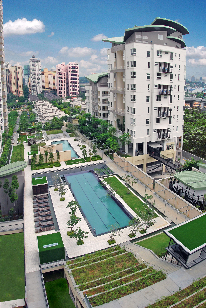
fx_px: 193
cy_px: 154
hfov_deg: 56.3
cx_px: 103
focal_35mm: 22
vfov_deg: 77.3
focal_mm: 15
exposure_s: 1/80
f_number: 13
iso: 160
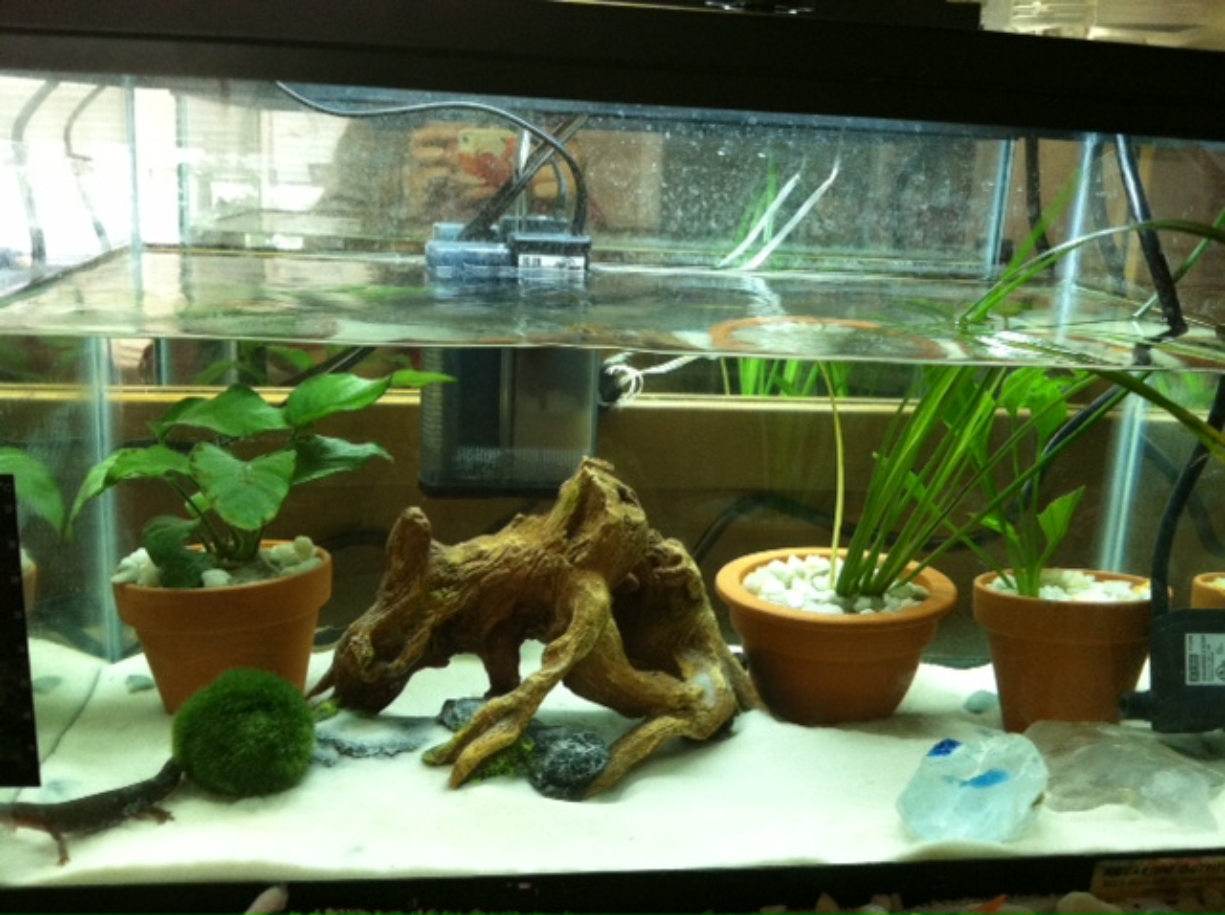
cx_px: 612
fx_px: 1237
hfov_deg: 52.7
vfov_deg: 40.6
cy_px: 458
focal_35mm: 35
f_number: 2.8
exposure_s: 1/15
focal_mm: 3.85
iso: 200
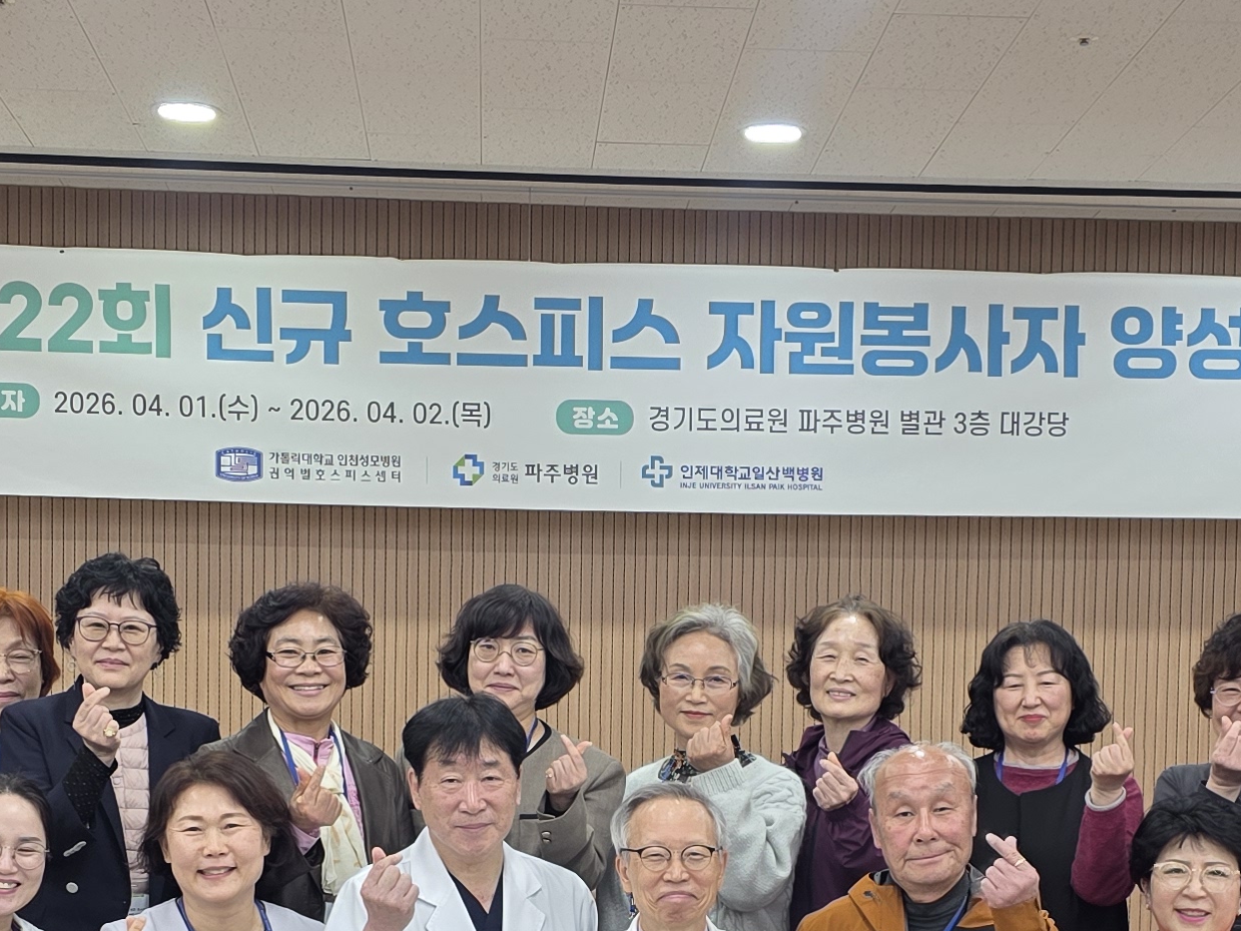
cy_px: 887
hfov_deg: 26.3
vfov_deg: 19.4
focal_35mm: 74
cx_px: 681
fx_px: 2653
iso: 80
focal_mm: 6.3
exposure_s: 1/120
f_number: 1.7
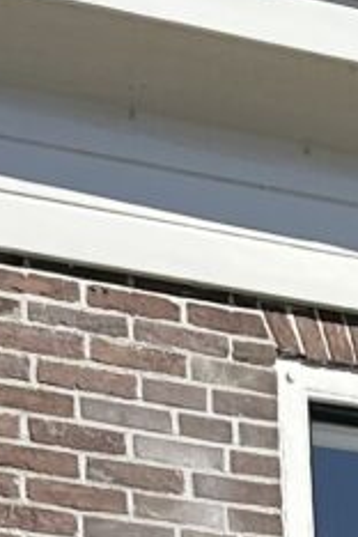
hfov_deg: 5.8
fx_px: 3535
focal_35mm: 237
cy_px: 1145
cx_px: 404
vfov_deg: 8.2
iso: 50
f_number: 1.5
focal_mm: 5.7
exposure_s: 1/2994
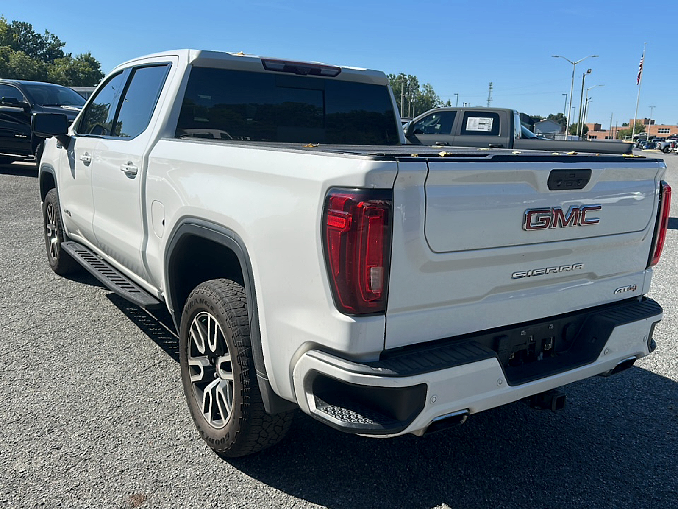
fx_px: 490
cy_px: 254
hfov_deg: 69.4
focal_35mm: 25
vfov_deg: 54.9
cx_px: 339
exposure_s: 1/4587
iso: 80
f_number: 1.78
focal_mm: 6.86
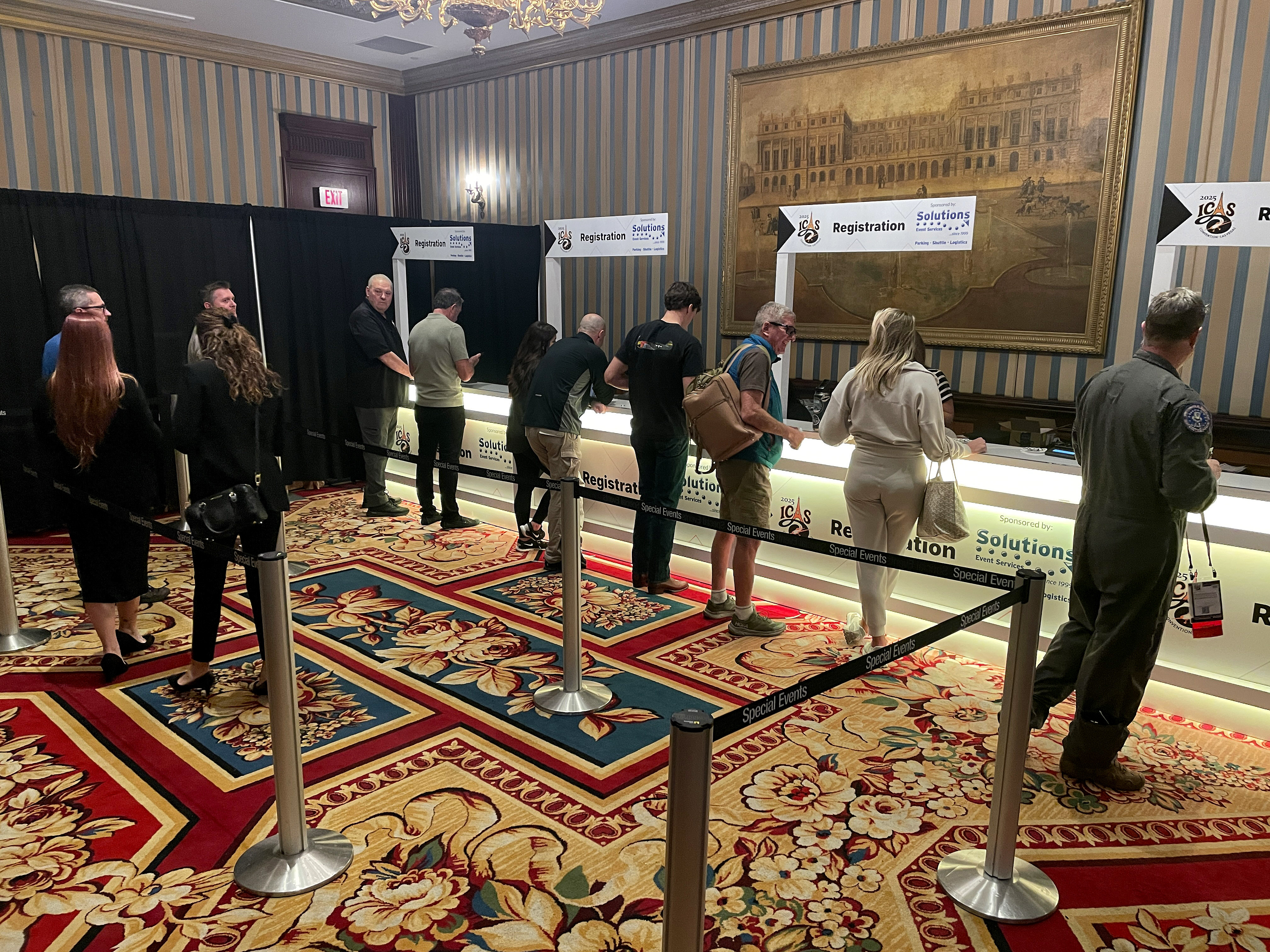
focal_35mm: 26
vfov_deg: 53.1
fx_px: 954
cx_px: 635
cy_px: 476
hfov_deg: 67.3
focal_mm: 4.2
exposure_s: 1/60
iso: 500
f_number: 1.6
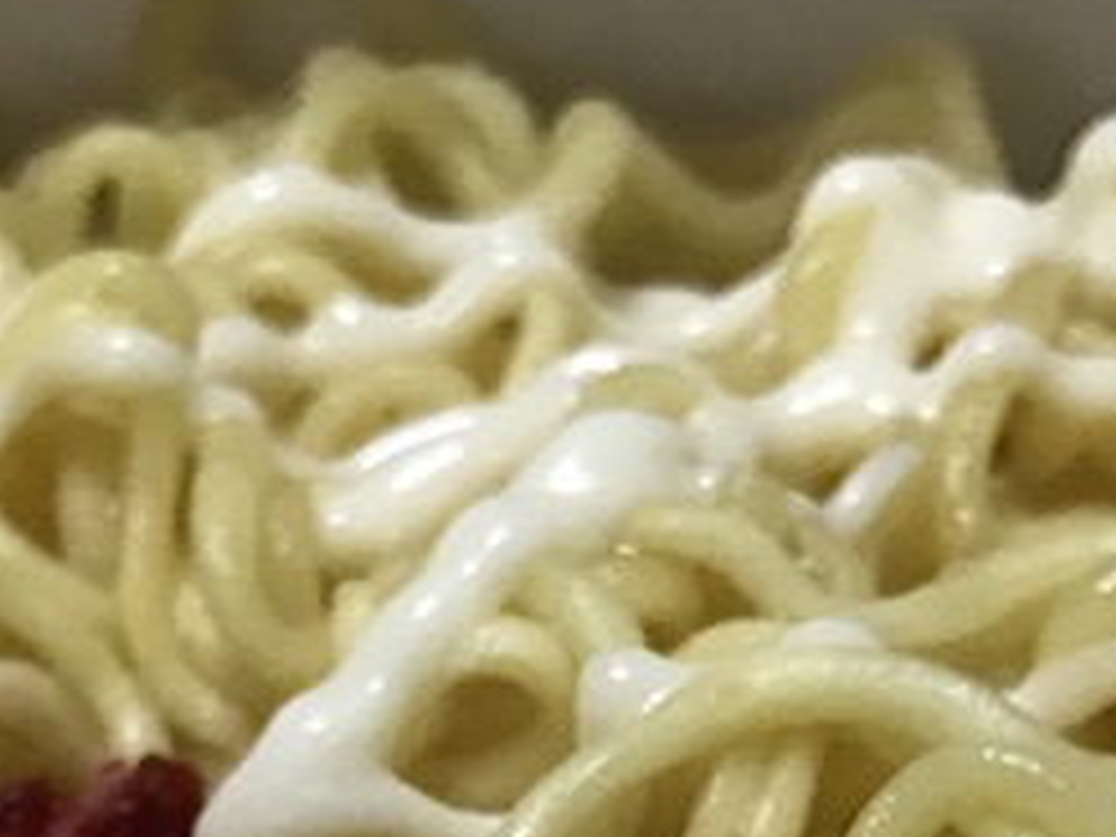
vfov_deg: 12.2
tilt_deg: -56.6
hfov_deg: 17.2
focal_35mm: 113
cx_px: 158
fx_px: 3643
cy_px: 1440
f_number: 1.8
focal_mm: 3.99
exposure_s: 1/30
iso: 32
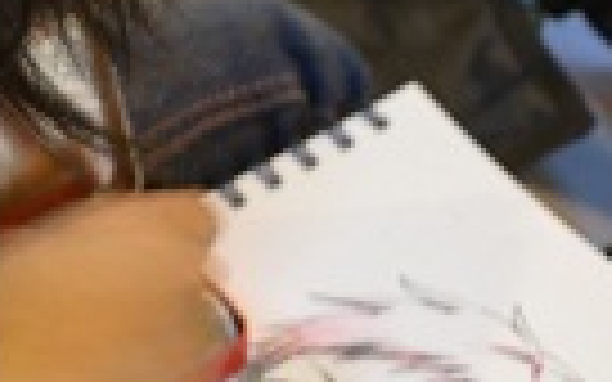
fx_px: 5152
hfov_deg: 6.8
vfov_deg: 4.2
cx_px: 58
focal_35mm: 309
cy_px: 366
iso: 800
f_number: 5.6
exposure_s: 1/5
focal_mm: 55
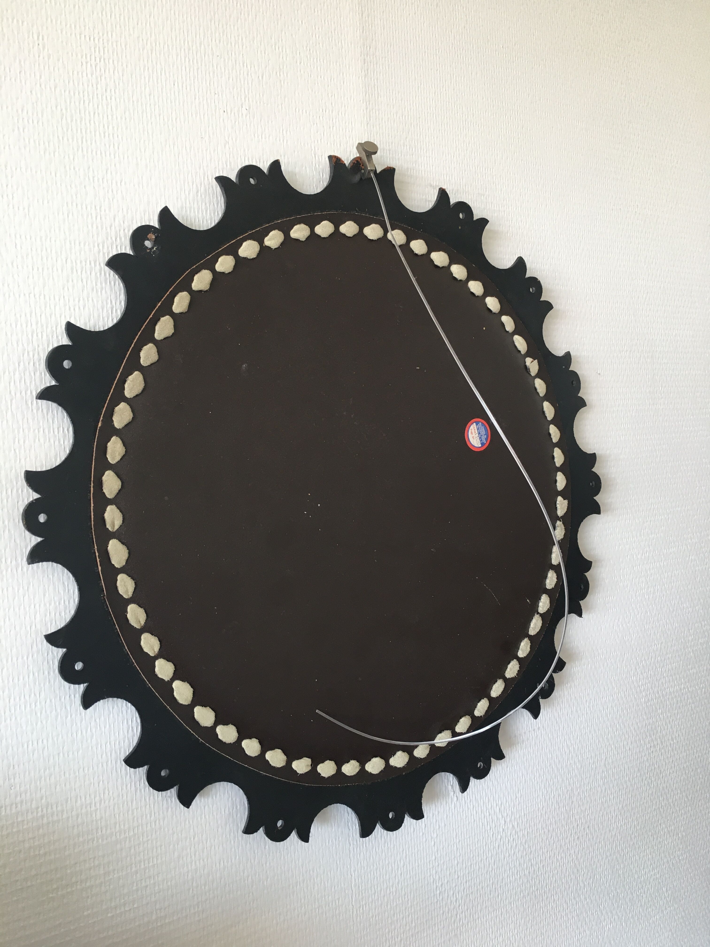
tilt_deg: -2.3
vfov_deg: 61.7
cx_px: 355
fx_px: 793
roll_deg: +2.5
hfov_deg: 48.2
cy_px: 474
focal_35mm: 29
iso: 40
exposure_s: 1/33
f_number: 2.2
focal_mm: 4.15
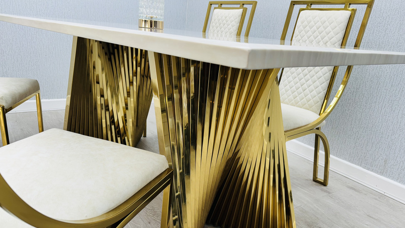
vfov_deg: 42.8
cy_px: 132
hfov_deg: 69.9
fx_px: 290
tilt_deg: -19.0
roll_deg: -5.3
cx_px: 206
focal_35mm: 27
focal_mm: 6.86
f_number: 1.78
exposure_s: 1/145
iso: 64
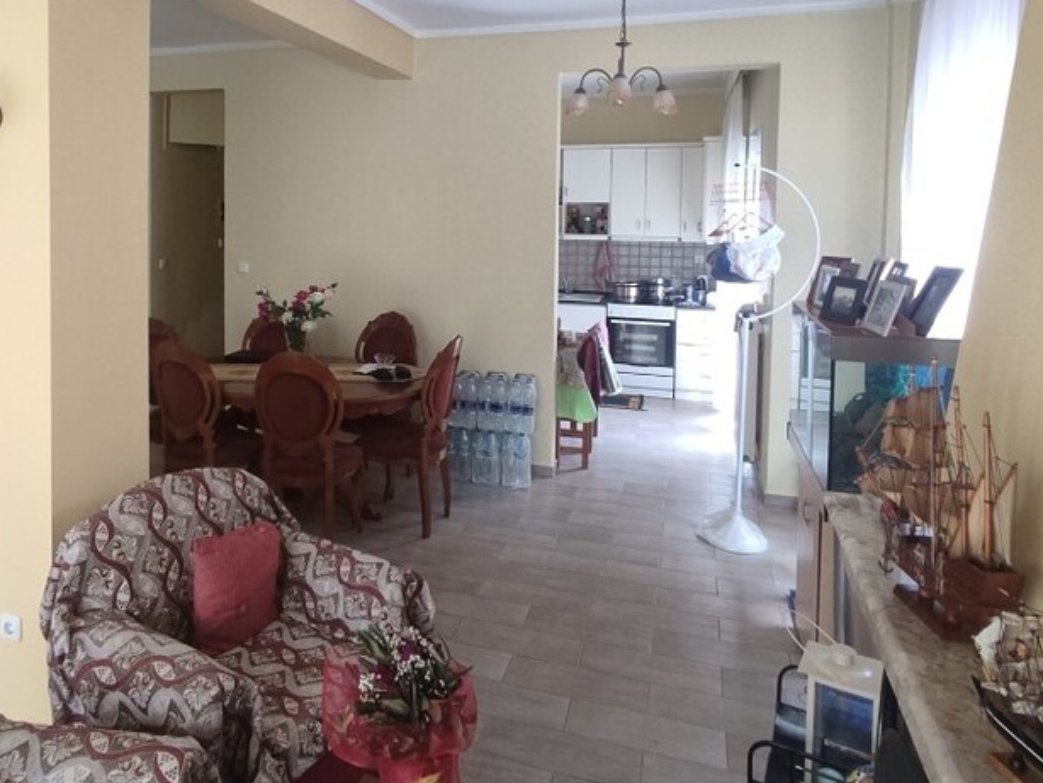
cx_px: 413
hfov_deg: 68.6
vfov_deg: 53.6
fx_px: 754
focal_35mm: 25
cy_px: 248
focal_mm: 1.6
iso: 196
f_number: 2.2
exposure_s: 1/33
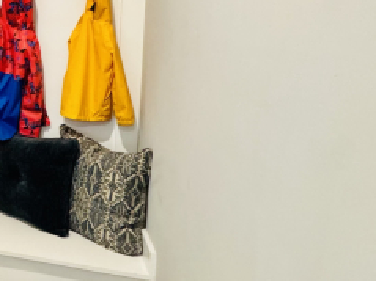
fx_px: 423
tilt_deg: -9.8
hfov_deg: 32.9
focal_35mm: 39
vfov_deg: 36.5
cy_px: 97
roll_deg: +3.3
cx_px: -131
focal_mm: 2.22
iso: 400
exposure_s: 1/60
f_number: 2.2
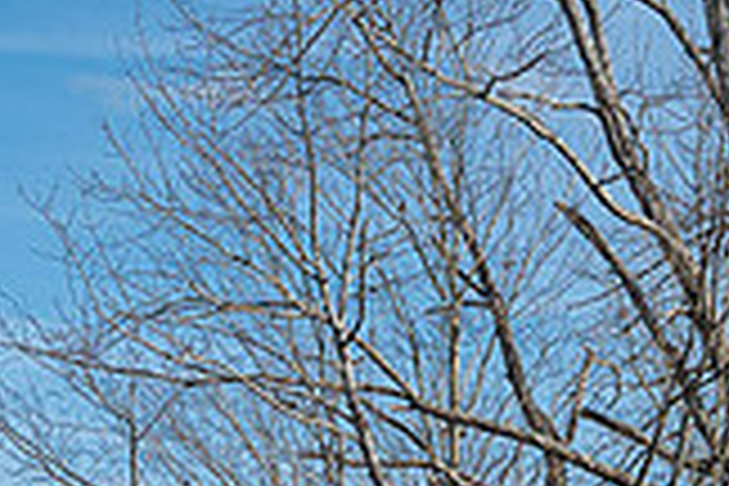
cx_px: 648
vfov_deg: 7.8
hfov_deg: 11.9
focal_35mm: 172
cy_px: 713
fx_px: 3483
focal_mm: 48
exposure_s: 1/80
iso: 100
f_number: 2.8
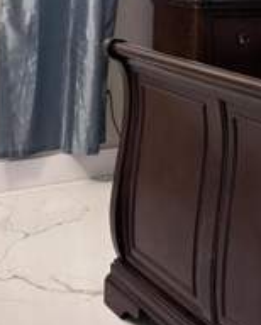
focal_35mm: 78
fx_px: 752
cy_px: -19
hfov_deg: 19.7
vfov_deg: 23.2
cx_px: 141
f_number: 1.78
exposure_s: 1/24
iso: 1600
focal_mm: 6.76
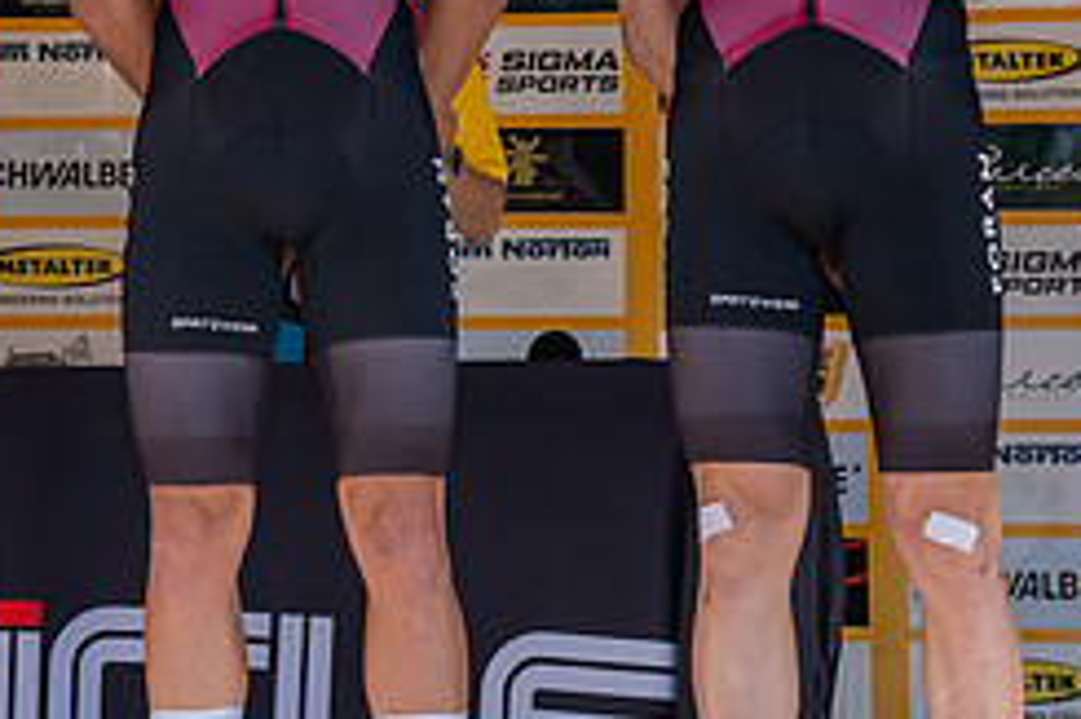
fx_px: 4981
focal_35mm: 166
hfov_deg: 12.3
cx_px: 93
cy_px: -121
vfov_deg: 8.2
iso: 1250
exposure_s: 1/1000
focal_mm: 70
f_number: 7.1
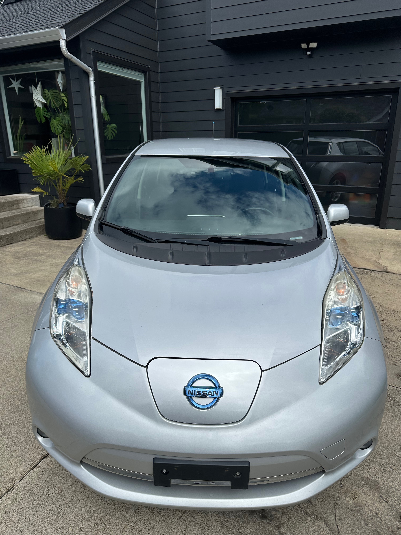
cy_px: 268
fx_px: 371
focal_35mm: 24
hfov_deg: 56.8
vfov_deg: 71.6
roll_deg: +1.1
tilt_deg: -17.7
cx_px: 200
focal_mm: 6.86
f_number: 1.78
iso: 80
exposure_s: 1/6211
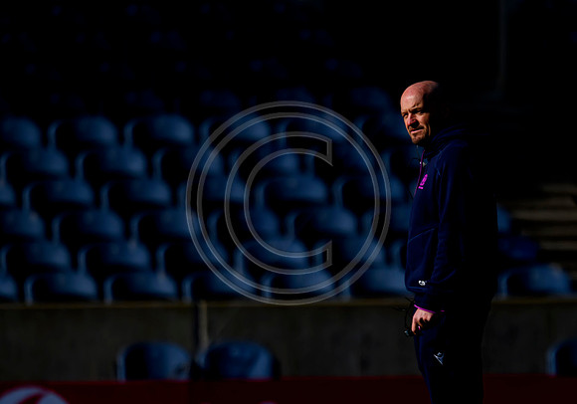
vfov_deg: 1.3
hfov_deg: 1.9
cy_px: 224
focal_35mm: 1074
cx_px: 340
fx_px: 17483
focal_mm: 560
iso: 500
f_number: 4
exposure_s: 1/5000
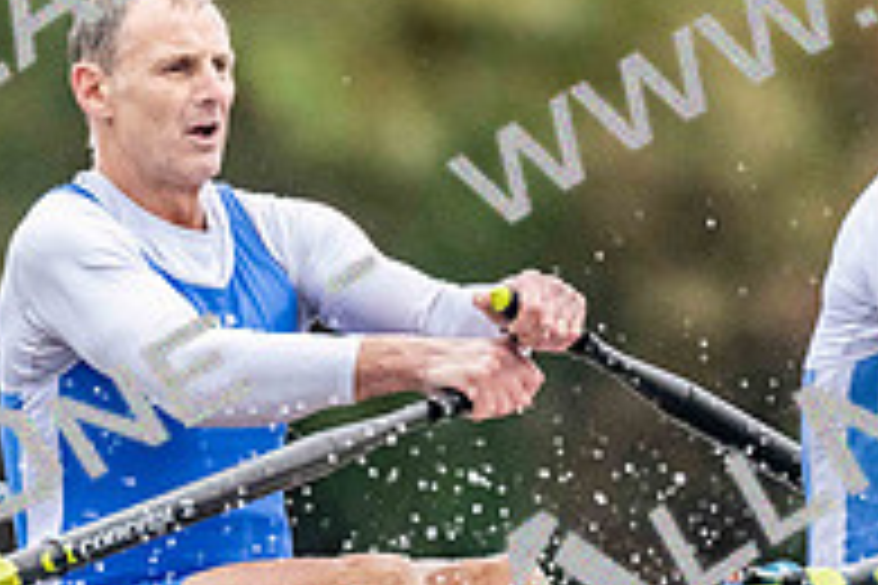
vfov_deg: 0.8
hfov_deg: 1.2
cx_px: 122
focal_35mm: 1785
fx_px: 43531
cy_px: 299
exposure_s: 1/2500
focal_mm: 600
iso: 6400
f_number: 4
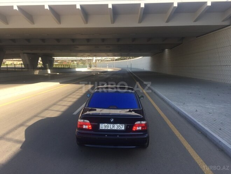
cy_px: 87
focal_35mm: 29
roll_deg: -1.4
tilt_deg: -5.6
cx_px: 116
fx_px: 194
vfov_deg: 48.2
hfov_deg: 61.7
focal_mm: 4.15
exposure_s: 1/573
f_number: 2.2
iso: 32
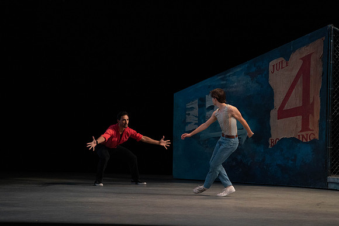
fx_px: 1884
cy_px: 113
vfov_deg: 6.9
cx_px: 170
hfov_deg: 10.3
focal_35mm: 200
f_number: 4.5
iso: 3200
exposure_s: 1/400
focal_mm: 200
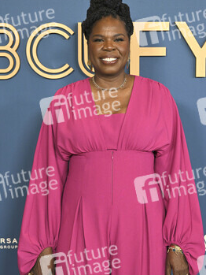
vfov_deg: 22.5
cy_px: 146
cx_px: 103
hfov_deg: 17.0
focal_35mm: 87
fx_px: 690
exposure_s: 1/320
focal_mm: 79
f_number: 5
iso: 2000
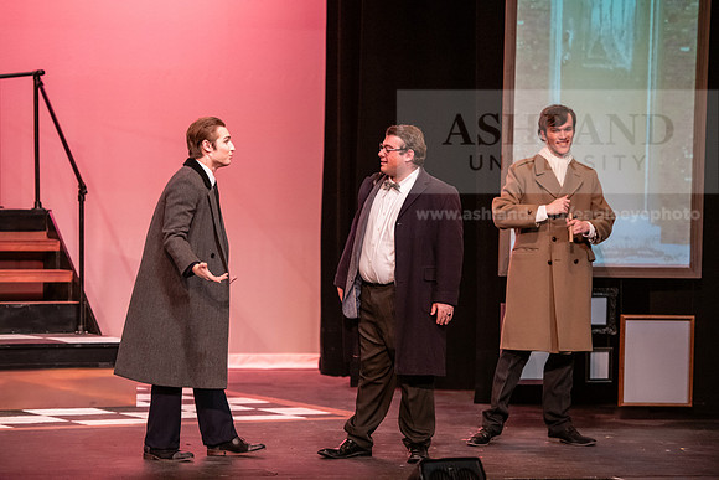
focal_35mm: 145
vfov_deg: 9.5
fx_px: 2897
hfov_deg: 14.2
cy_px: 240
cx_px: 360
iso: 3200
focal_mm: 145
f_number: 3.2
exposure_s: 1/200
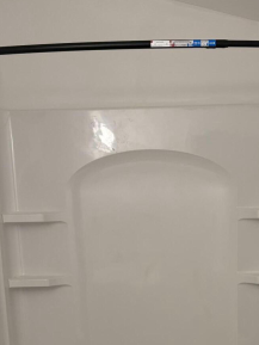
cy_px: 336
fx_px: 598
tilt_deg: -12.0
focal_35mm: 60
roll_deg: +0.8
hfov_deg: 24.1
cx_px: 205
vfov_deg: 30.2
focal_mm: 5.96
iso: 125
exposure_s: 1/120
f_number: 1.6
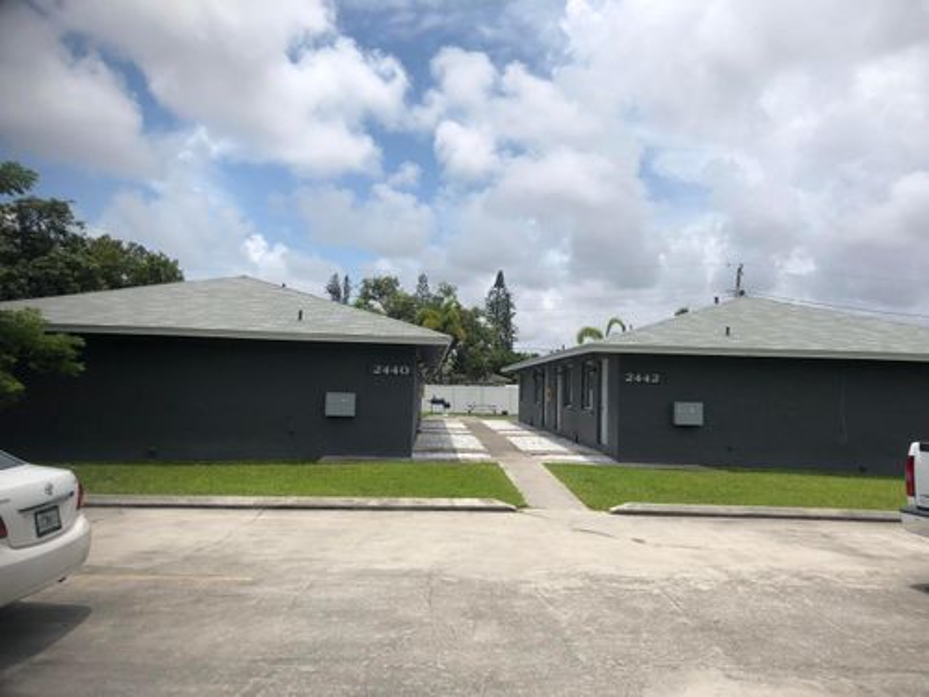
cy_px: 348
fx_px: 751
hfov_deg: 63.4
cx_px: 464
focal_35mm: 28
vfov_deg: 49.7
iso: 25
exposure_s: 1/3247
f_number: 1.8
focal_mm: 4
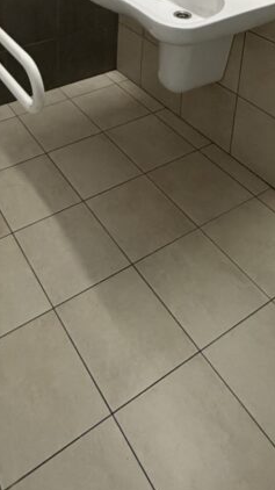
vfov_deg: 42.9
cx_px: 44
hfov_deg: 30.9
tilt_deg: -16.6
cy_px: -42
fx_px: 480
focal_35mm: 37
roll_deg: +0.7
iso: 320
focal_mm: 2.22
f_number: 2.2
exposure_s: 1/50
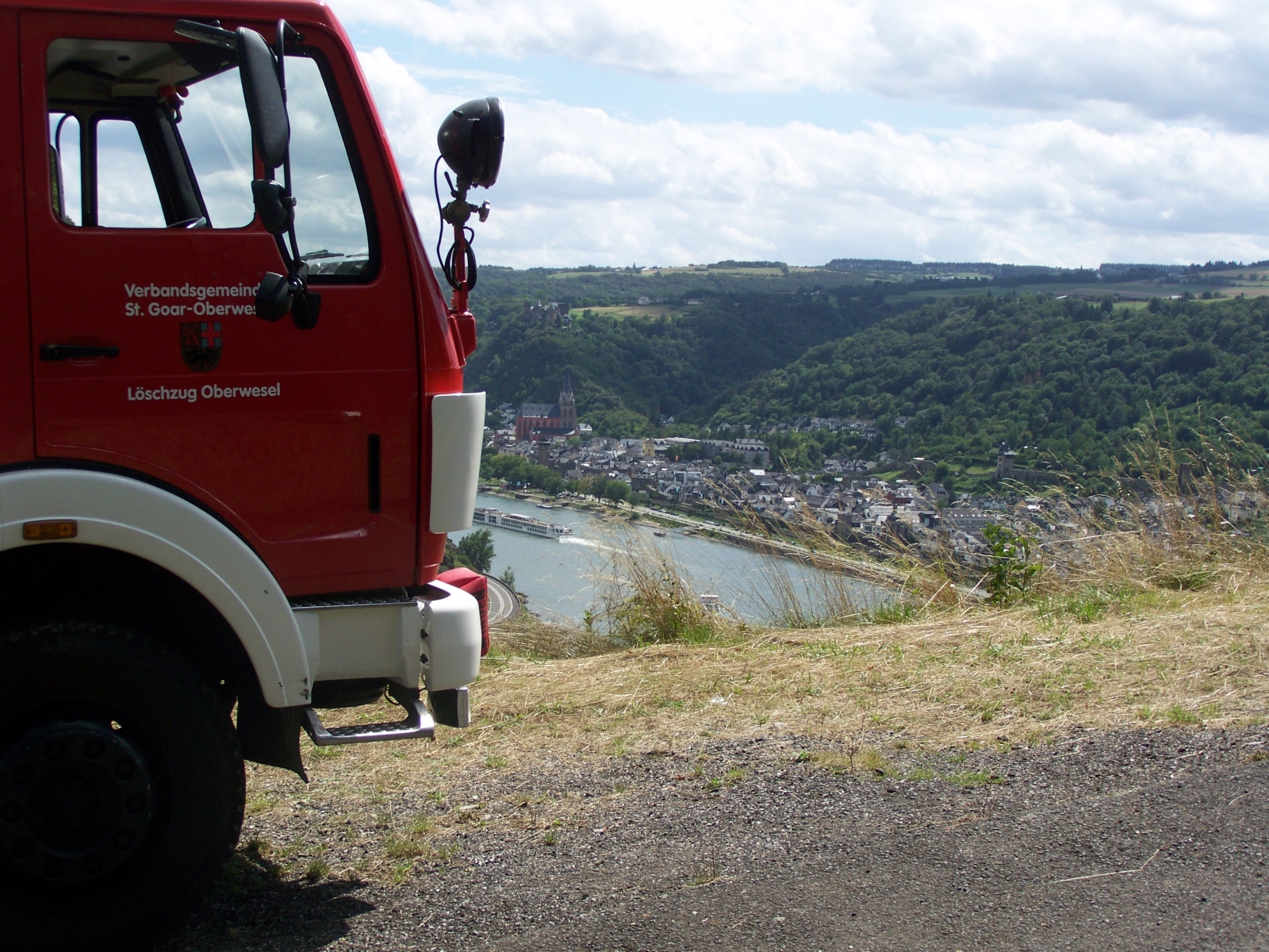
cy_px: 476
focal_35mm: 59
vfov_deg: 24.8
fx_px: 2163
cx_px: 634
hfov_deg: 32.7
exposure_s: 1/500
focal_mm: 9.8
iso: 64
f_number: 4.5
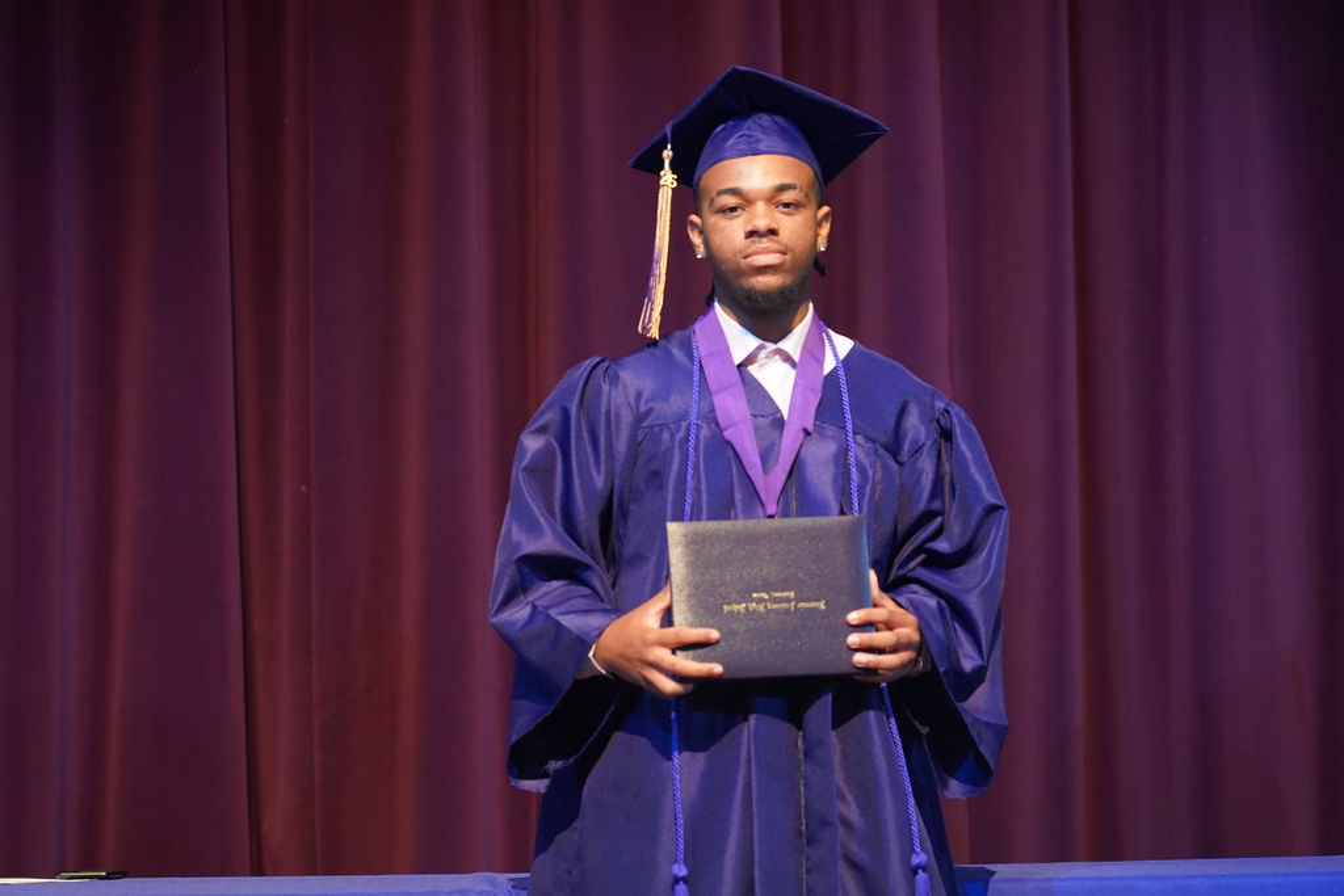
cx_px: 672
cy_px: 448
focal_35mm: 83
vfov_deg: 16.5
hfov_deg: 24.5
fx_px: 3099
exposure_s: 1/160
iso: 4000
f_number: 4
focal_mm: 83
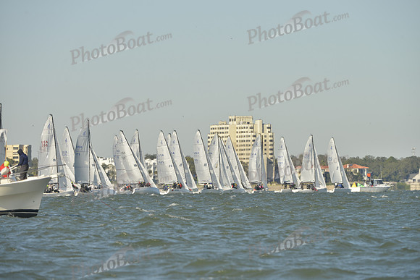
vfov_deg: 4.4
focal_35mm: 310
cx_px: 210
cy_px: 140
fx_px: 3617
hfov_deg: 6.6
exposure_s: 1/640
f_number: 8
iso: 200
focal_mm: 310
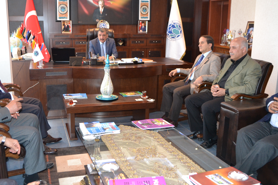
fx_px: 278
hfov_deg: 53.0
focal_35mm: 36
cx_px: 123
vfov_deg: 36.9
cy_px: 90
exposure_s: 1/60
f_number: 3.5
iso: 1400
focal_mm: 18
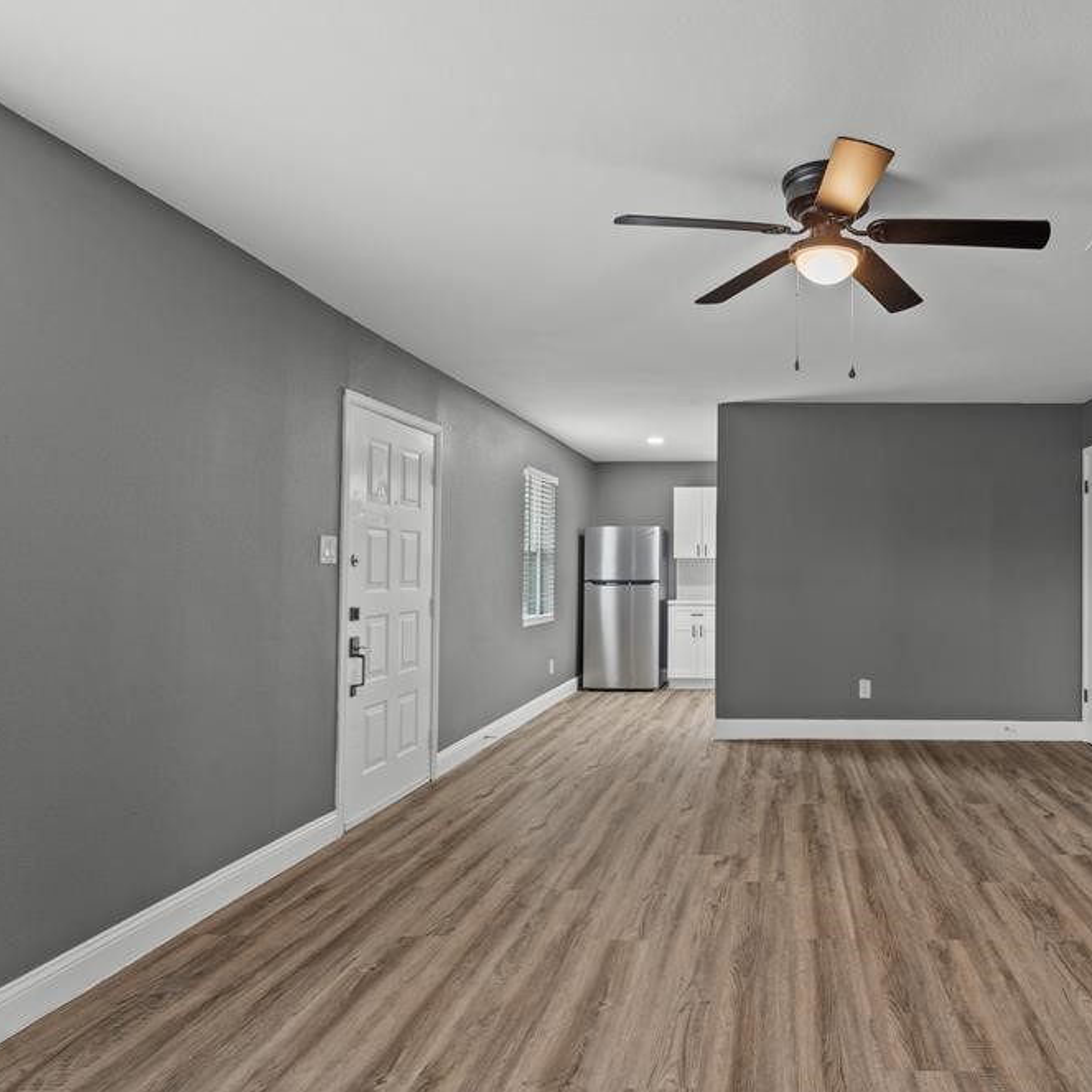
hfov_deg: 69.0
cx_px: 769
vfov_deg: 72.1
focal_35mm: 21
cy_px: 548
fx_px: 749
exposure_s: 1/1.67
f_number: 9
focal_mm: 16
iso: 1250
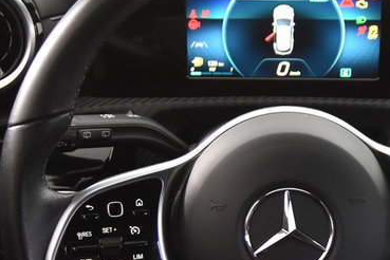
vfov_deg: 13.0
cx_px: 270
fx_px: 1127
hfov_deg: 19.6
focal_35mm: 104
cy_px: 252
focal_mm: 20
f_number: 2.8
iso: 2000
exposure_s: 1/30
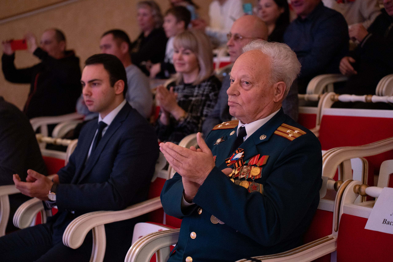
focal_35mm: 75
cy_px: 131
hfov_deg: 27.0
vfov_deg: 18.2
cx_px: 196
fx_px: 819
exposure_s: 1/200
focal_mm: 75
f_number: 2.8
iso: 2000
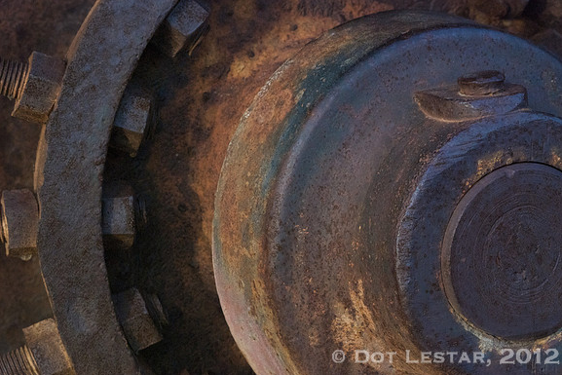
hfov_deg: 6.8
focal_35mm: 302
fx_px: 4715
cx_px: 281
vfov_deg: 4.6
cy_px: 188
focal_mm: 200
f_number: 13
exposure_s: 1/200
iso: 1600
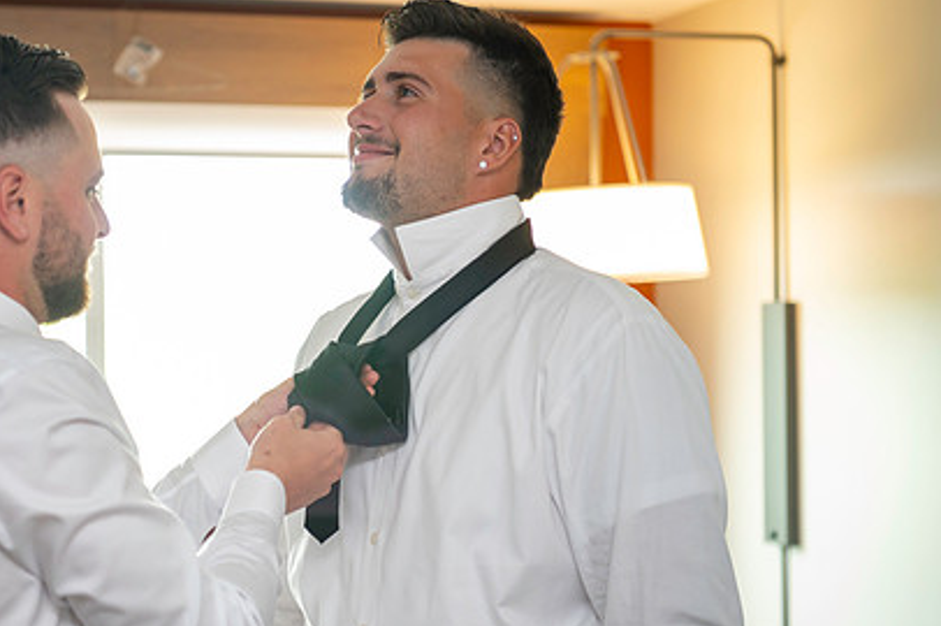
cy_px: 343
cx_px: 278
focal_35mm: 76
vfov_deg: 17.9
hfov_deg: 26.4
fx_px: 1985
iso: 800
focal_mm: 50
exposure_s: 1/125
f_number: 2.8
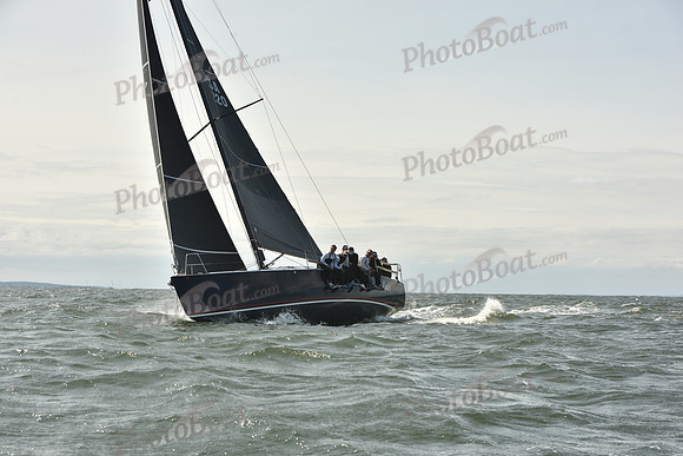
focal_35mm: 70
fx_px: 1328
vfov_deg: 19.5
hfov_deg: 28.8
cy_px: 228
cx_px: 342
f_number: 10
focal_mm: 70
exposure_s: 1/800
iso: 250
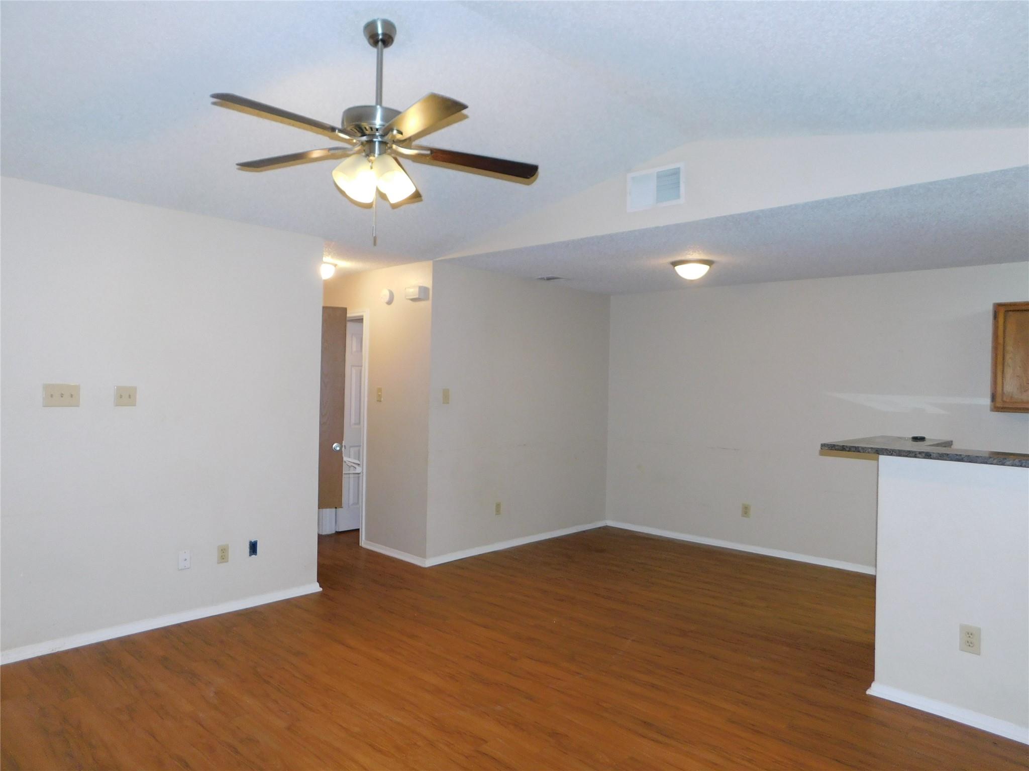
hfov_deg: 73.9
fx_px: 684
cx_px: 514
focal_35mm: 23
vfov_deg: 58.9
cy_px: 386
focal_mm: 4
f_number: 3
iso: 200
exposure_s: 1/30
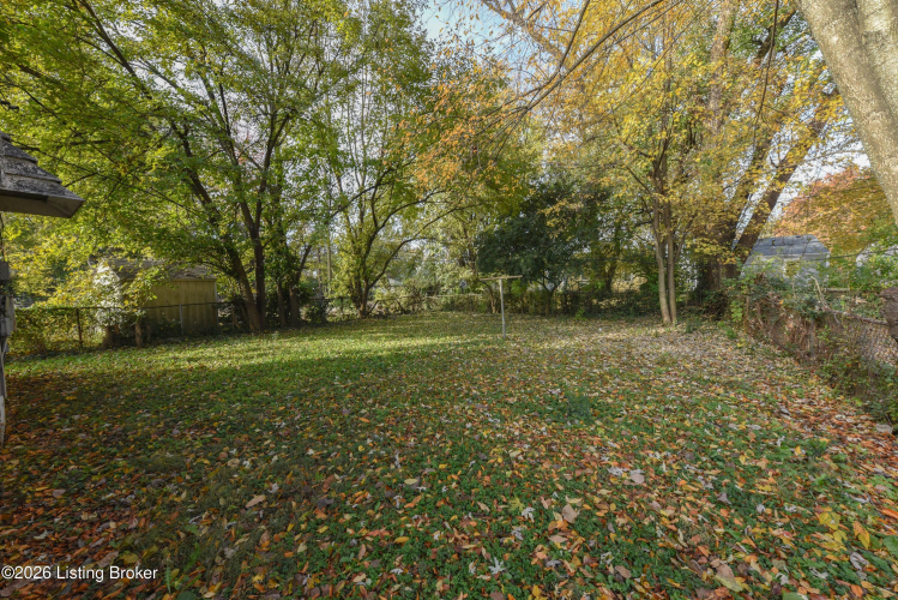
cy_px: 300
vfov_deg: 90.1
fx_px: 299
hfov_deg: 112.6
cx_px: 449
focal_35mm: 12
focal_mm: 12
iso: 400
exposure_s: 1/100
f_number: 8
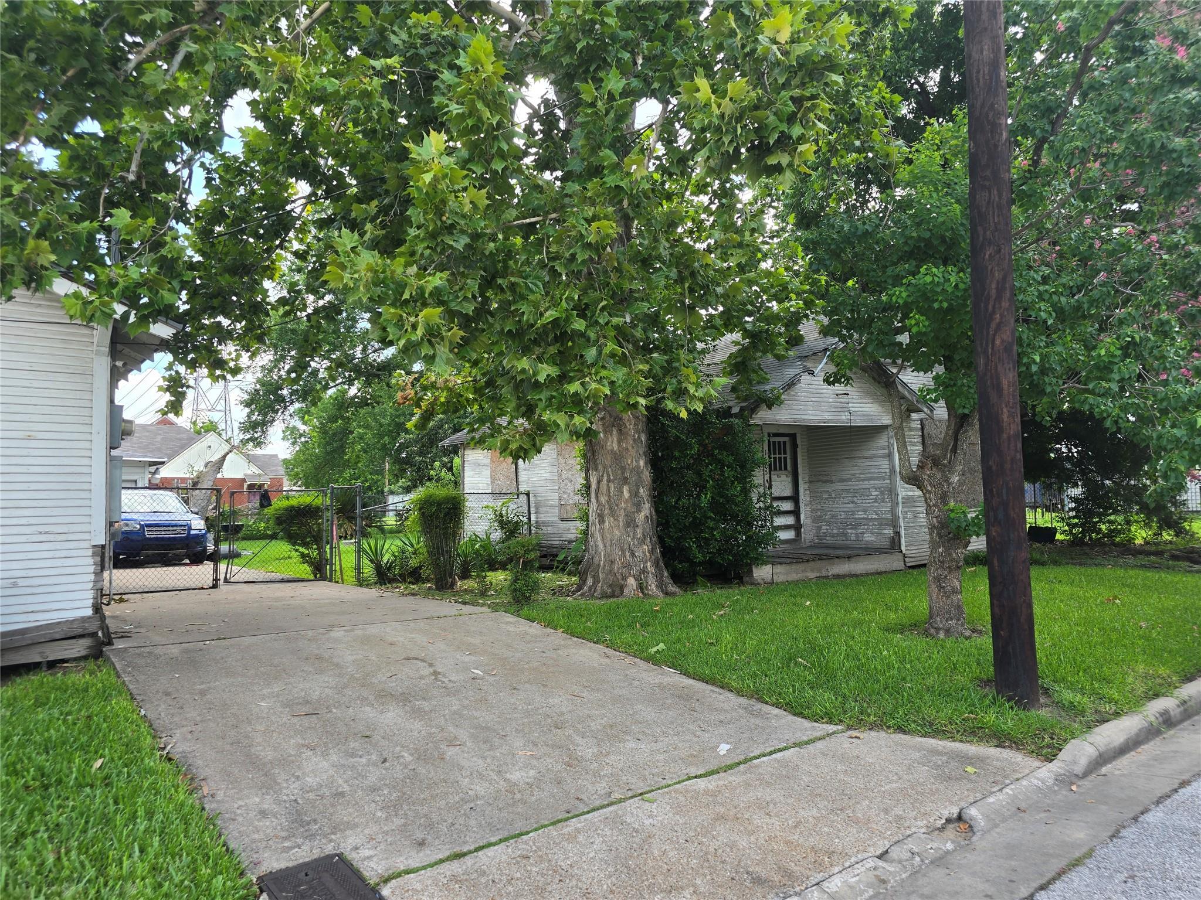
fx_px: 798
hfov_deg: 73.9
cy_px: 450
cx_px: 600
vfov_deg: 58.9
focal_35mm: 23
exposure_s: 1/180
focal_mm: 6.3
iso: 20
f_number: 1.7
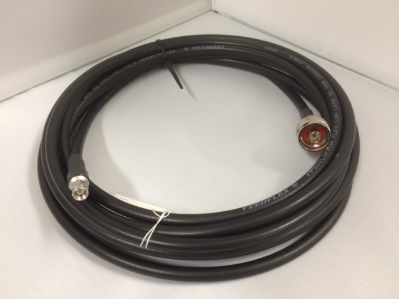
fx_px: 334
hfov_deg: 61.7
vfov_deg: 48.2
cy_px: 150
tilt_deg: -47.1
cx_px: 200
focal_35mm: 29
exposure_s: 1/33
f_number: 2.2
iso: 100
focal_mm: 4.15
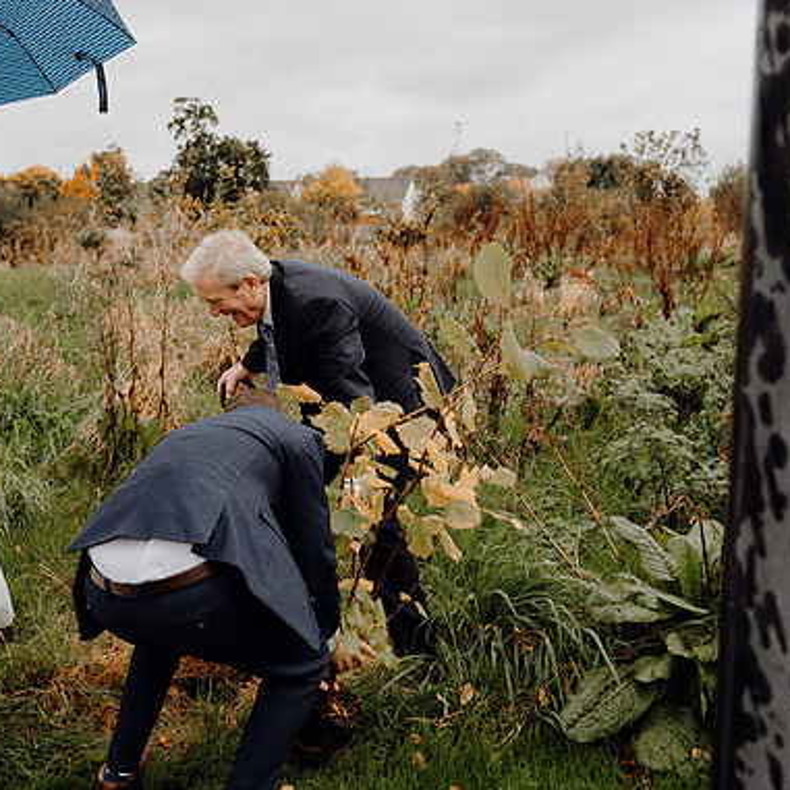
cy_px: 399
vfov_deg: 38.3
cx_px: 241
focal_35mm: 44
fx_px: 1136
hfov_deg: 37.8
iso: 500
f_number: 3.5
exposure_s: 1/160
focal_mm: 34
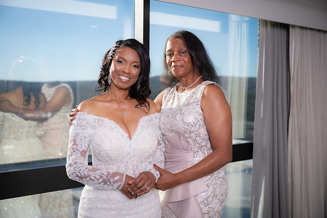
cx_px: 164
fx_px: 381
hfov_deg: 46.4
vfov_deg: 31.9
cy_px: 109
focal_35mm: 42
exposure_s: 1/250
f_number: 3.2
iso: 250
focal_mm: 42
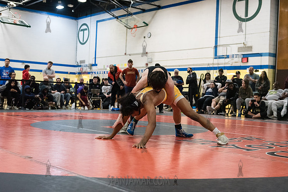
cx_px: 144
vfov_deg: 29.9
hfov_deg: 43.6
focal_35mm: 45
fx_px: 360
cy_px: 96
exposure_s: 1/500
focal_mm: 45
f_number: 3.2
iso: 8000
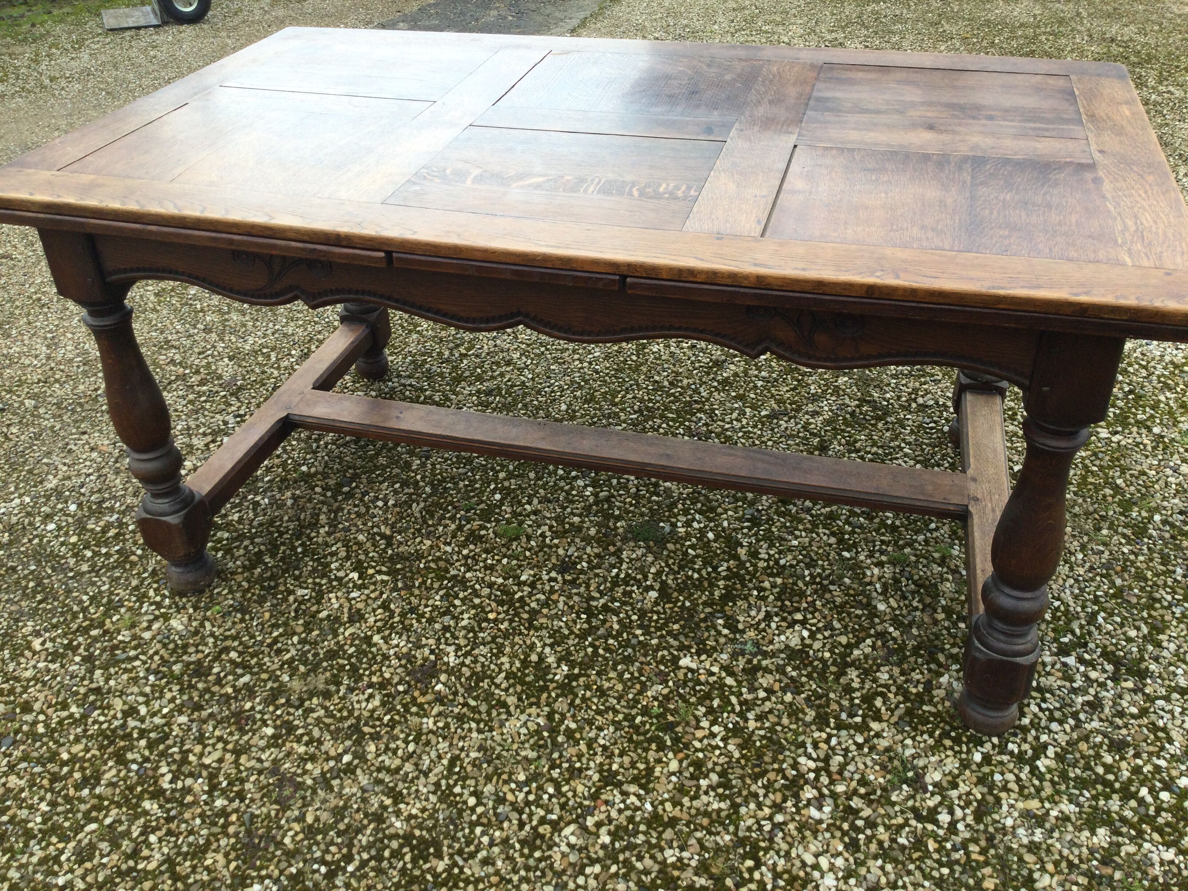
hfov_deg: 58.4
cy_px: 446
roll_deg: +1.0
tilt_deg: -35.8
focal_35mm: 31
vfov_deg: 45.4
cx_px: 594
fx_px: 1064
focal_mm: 3.3
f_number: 2.4
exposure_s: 1/100
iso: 40
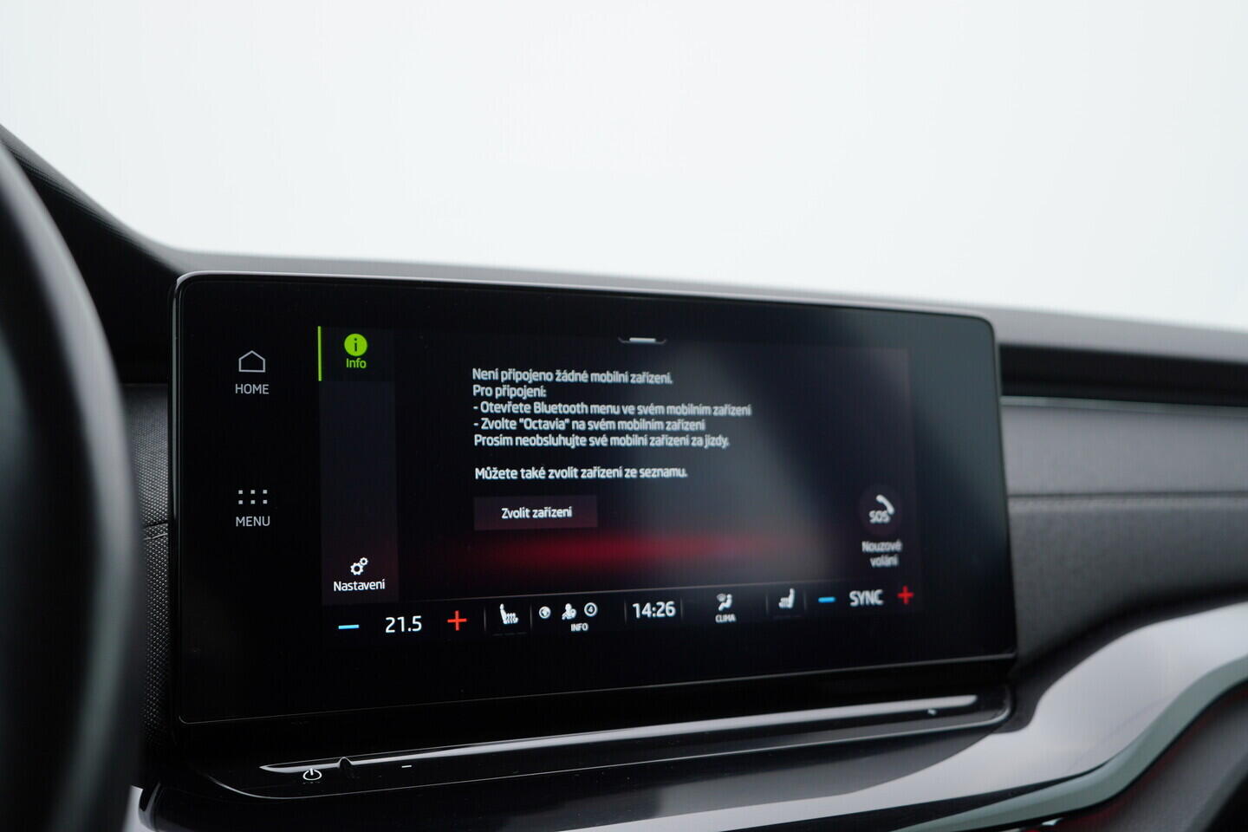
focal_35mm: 36
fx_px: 1248
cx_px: 624
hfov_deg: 53.1
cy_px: 416
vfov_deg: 36.9
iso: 125
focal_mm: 24
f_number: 3.5
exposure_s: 1/60
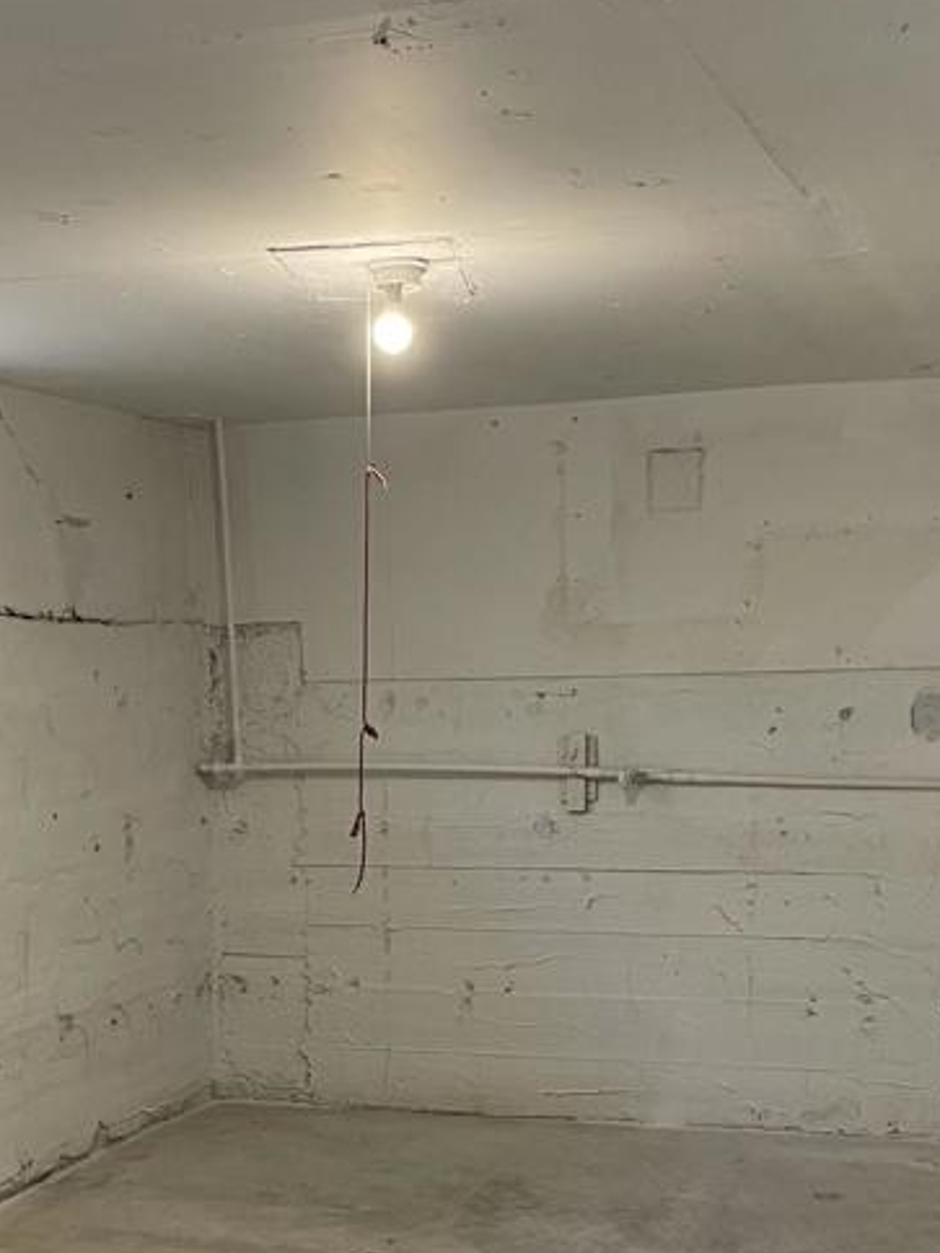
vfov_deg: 34.1
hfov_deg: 26.6
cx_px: 453
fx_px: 1991
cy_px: 955
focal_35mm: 55
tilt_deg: -6.9
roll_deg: +2.2
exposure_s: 1/60
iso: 320
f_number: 1.6
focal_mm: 4.2
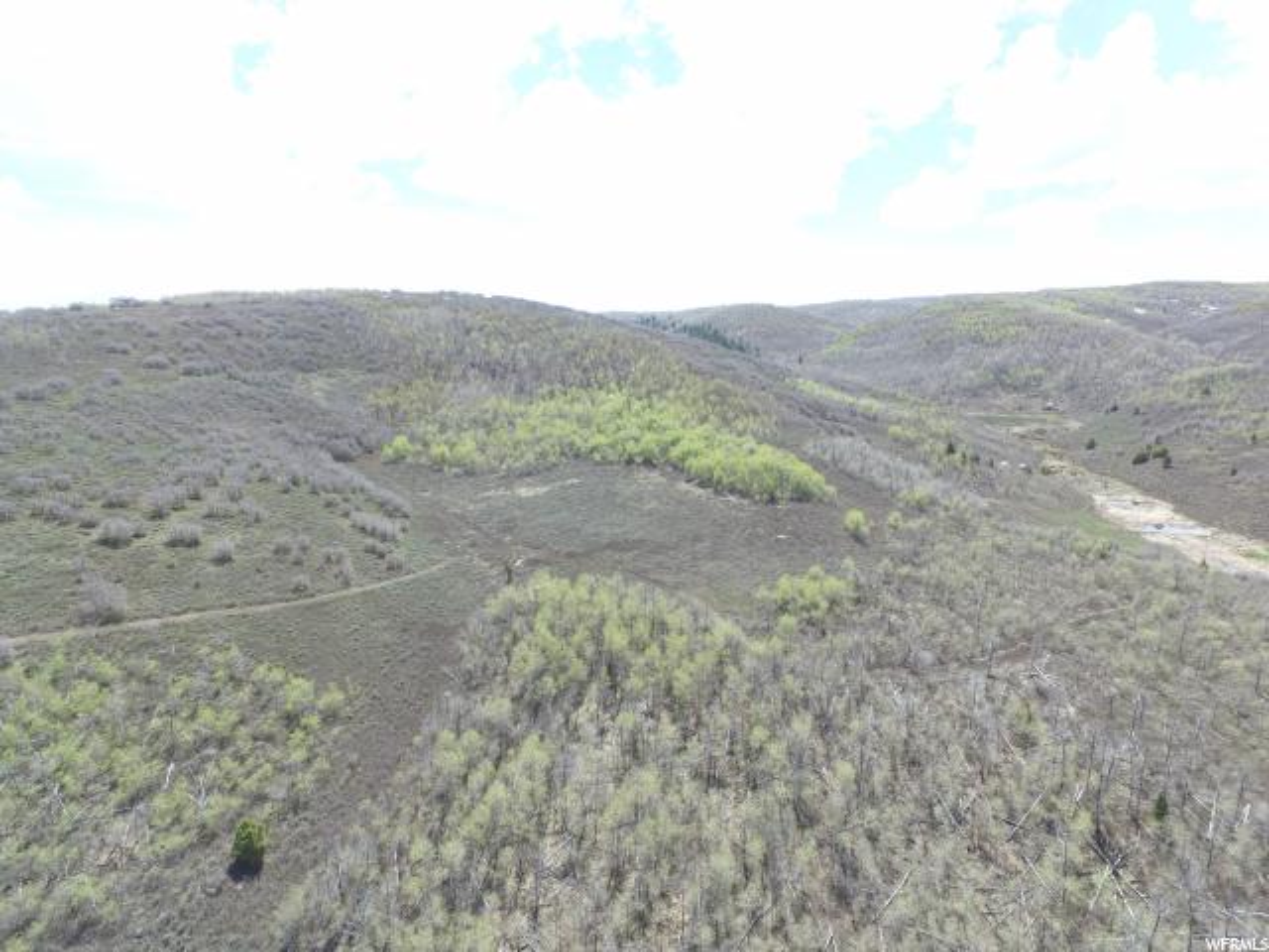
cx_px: 634
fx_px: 733
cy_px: 476
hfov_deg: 81.7
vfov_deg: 66.0
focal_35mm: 20
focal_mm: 3.61
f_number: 2.8
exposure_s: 1/428
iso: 100
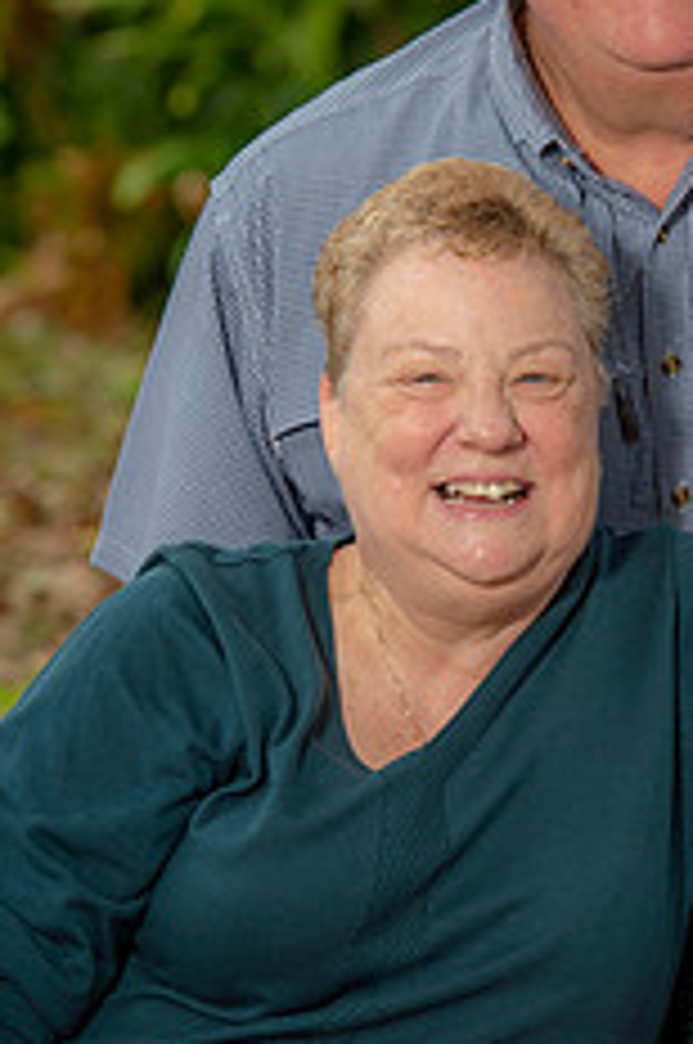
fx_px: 9006
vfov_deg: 6.6
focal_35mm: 311
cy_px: 500
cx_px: 596
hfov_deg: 4.4
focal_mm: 160
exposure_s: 1/200
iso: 160
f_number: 5.6
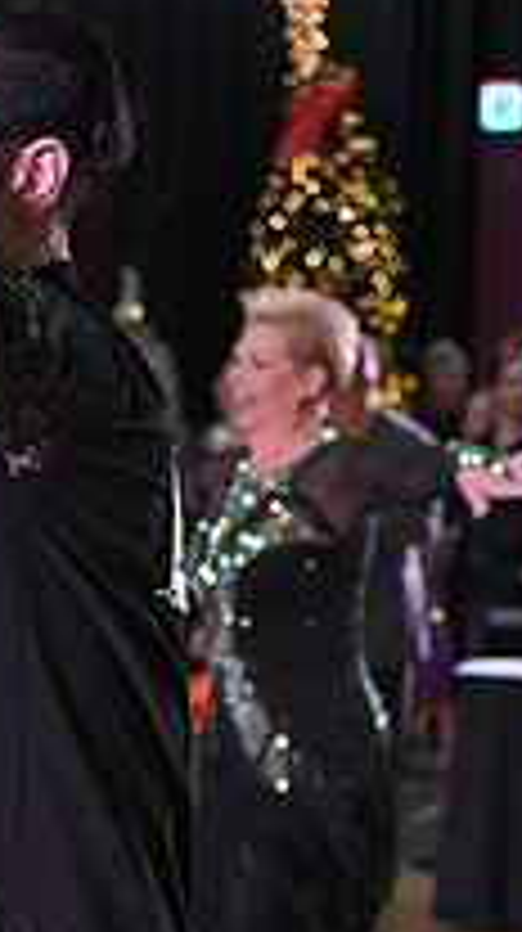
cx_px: -205
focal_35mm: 206
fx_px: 5084
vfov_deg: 10.2
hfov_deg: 5.8
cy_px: 1247
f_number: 5
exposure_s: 1/320
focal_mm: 70
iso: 2000
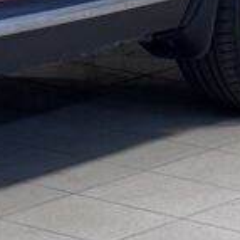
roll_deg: +0.2
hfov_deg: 5.6
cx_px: -359
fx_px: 2377
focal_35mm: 303
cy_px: -134
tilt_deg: -7.3
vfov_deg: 5.7
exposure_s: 1/100
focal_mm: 6.76
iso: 125
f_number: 1.78
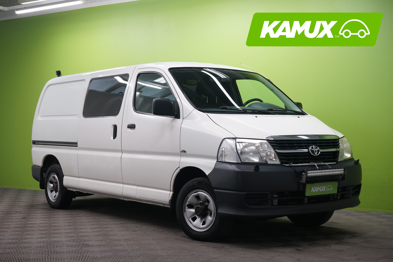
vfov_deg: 24.2
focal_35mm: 56
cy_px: 131
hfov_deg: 35.6
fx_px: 611
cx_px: 196
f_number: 10
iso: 2000
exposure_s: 1/25
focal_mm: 56
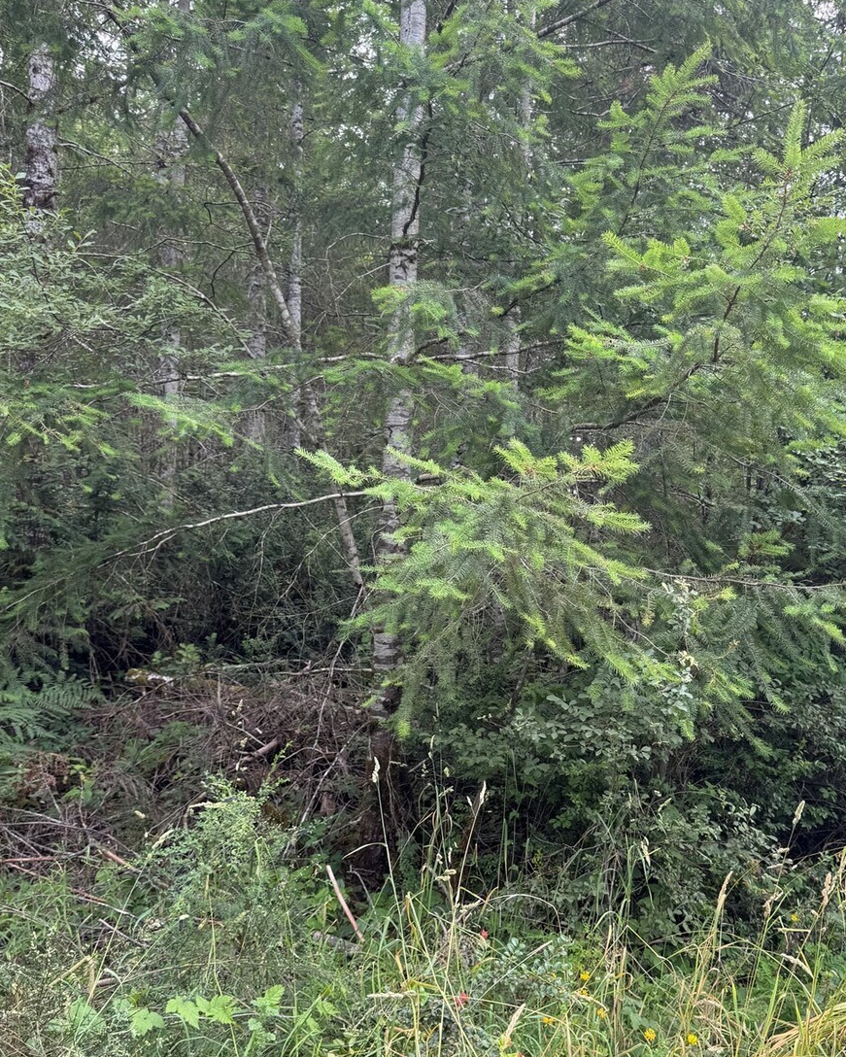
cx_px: 514
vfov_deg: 57.0
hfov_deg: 46.8
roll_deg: -3.0
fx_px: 970
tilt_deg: -3.9
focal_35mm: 31
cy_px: 600
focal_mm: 6.76
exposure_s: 1/247
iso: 64
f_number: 1.78
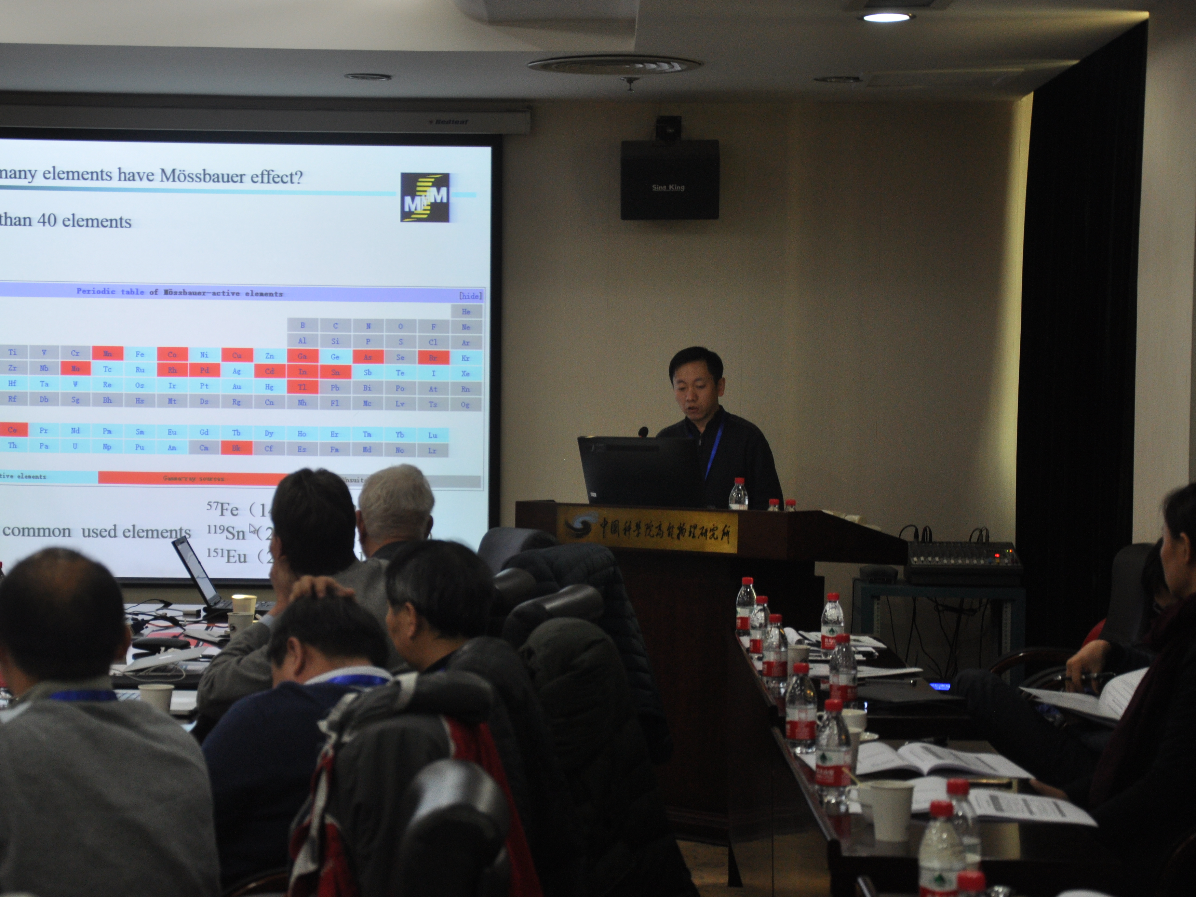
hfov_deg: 23.3
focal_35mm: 84
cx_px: 511
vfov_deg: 17.6
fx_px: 2902
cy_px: 457
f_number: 5
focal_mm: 50
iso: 500
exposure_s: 1/30
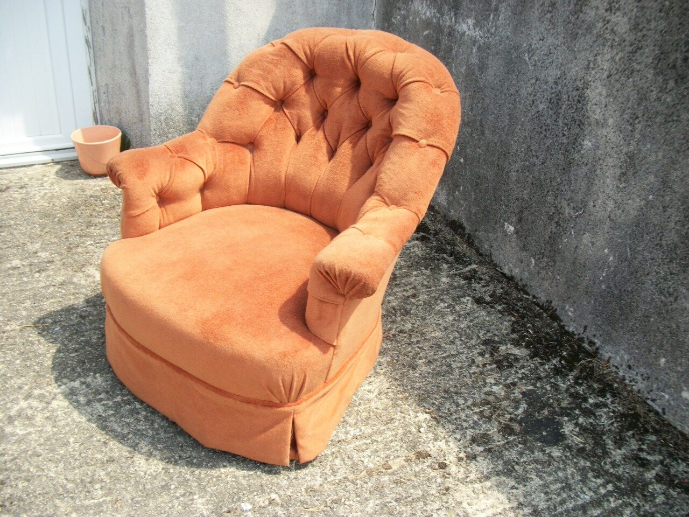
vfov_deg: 44.2
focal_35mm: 32
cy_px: 258
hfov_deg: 56.8
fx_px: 637
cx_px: 344
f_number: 8.8
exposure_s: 1/60
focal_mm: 5.7
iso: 80
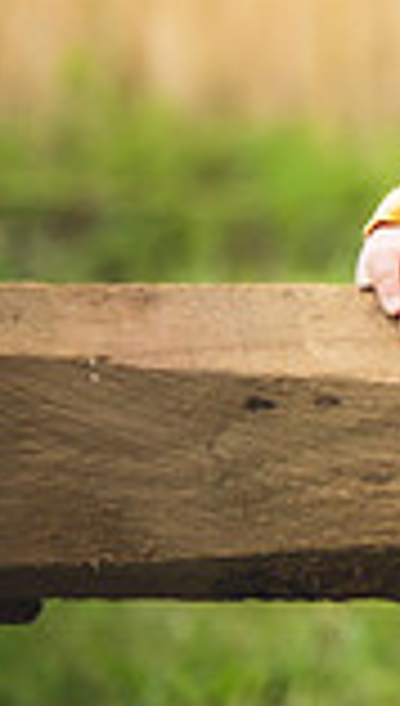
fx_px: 4049
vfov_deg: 9.8
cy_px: -146
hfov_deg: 5.3
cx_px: 1219
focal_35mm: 216
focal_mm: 55
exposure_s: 1/800
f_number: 2.8
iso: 100
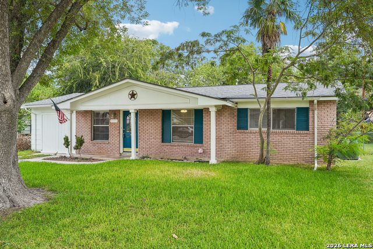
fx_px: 301
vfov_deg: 45.0
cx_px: 186
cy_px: 124
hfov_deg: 63.6
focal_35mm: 29
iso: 100
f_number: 8
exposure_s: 1/60
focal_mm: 29
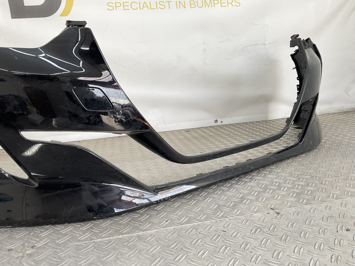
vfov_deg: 48.2
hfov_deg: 61.7
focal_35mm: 29
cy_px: 133
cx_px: 178
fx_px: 297
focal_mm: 3
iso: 16
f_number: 1.8
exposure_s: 1/136
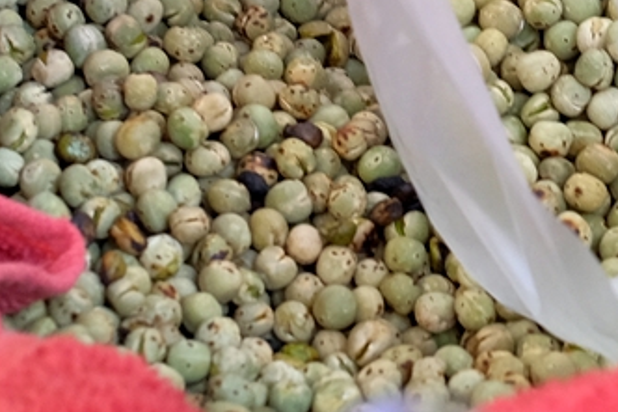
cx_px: 679
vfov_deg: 14.3
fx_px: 1630
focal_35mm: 95
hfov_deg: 20.5
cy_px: 54
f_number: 5.6
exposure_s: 1/85
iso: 1000
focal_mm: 23
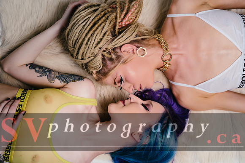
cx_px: 123
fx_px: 361
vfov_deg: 25.5
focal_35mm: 53
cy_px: 83
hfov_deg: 37.5
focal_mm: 64
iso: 100
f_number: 4
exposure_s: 1/125
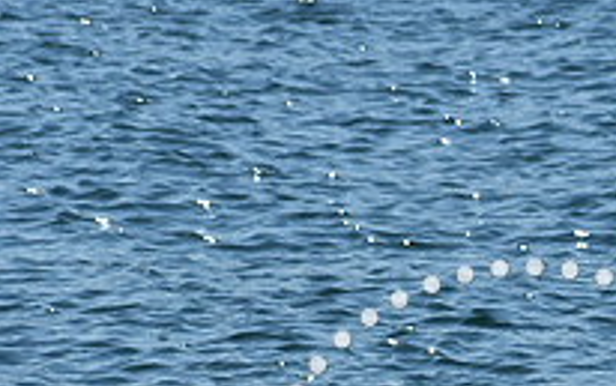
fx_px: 10851
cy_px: 540
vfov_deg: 2.0
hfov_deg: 3.3
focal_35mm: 646
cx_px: 529
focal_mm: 150
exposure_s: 1/1600
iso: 200
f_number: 7.1
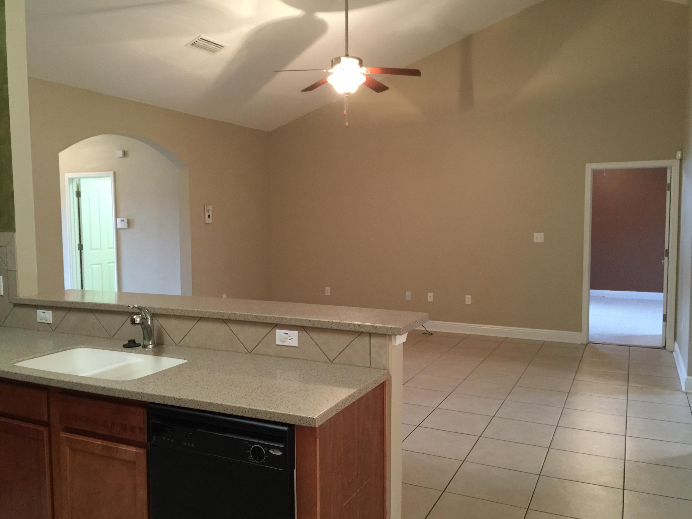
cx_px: 346
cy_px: 260
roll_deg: -0.3
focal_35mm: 29
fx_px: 580
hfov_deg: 61.7
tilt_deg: -5.4
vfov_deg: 48.2
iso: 100
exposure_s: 1/10
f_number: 2.2
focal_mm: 4.15
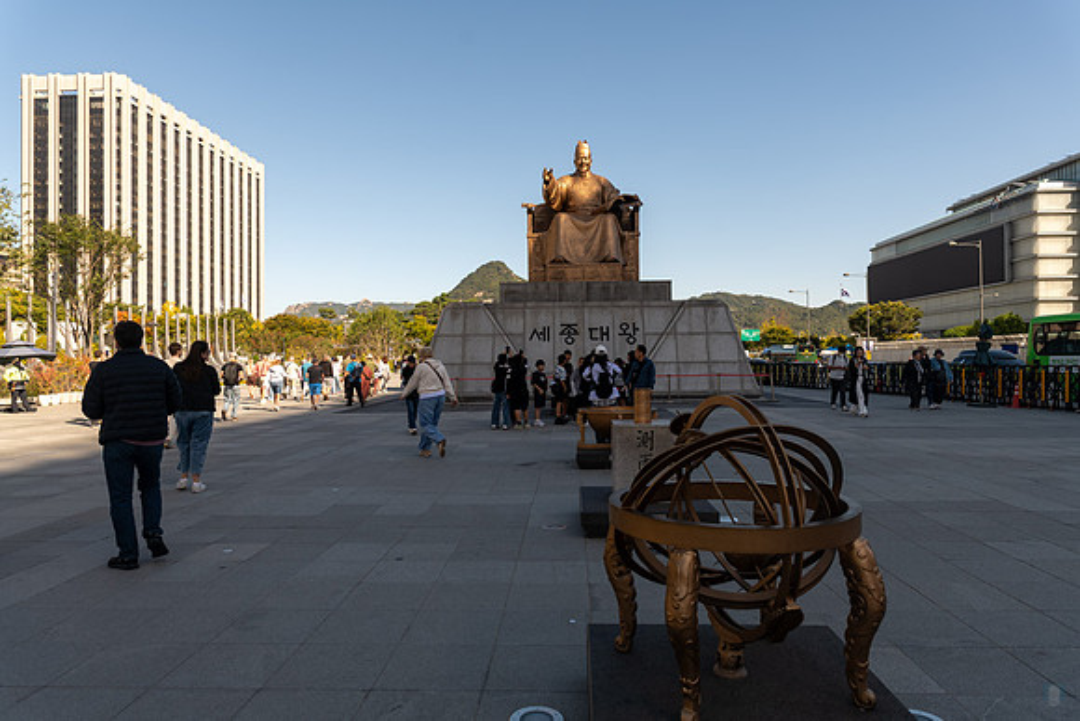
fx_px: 720
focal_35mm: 24
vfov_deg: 53.2
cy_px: 360
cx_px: 540
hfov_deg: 73.7
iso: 64
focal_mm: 24
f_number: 4.5
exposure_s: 1/400
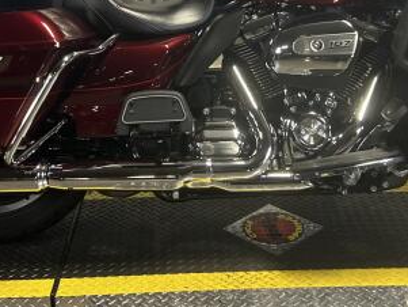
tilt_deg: -14.8
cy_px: 7
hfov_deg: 28.1
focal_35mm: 69
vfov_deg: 20.7
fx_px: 814
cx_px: 214
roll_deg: +0.5
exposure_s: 1/60
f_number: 1.5
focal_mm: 5.7
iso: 125
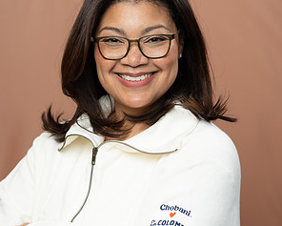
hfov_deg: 16.4
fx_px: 977
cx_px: 141
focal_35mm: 117
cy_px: 136
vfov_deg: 13.2
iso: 320
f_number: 4
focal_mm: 82
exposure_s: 1/160
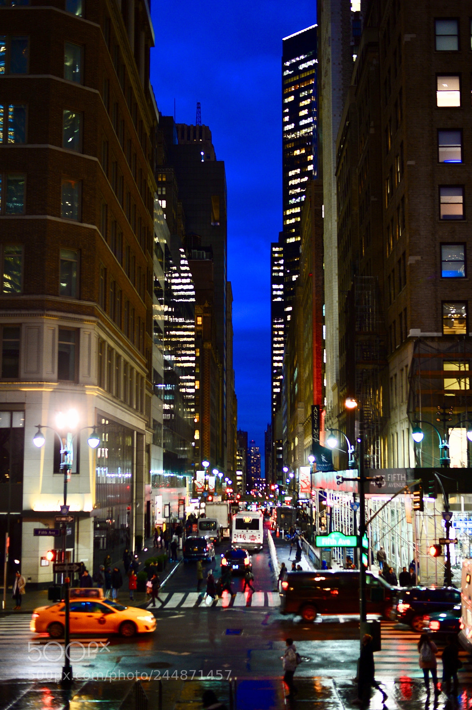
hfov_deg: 27.0
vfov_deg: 39.6
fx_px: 984
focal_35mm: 50
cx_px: 236
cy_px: 355
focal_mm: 50
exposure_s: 1/50
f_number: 1.8
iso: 800
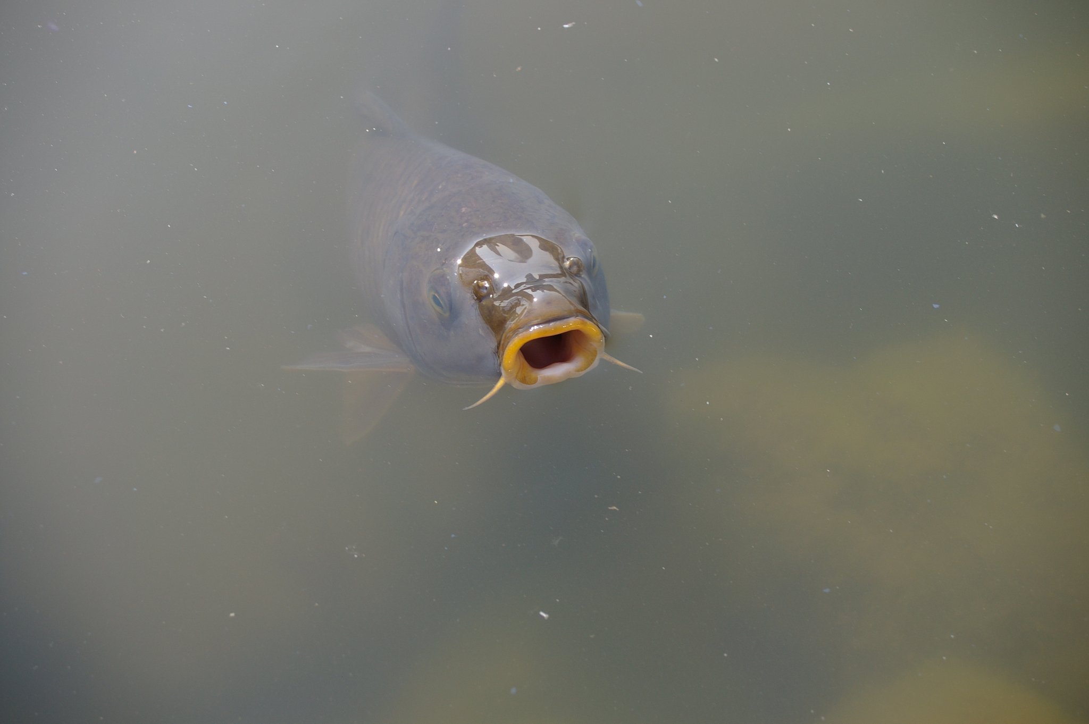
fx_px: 2267
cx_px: 544
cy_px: 362
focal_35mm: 75
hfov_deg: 27.0
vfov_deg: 18.2
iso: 200
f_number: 8
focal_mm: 50
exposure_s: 1/125
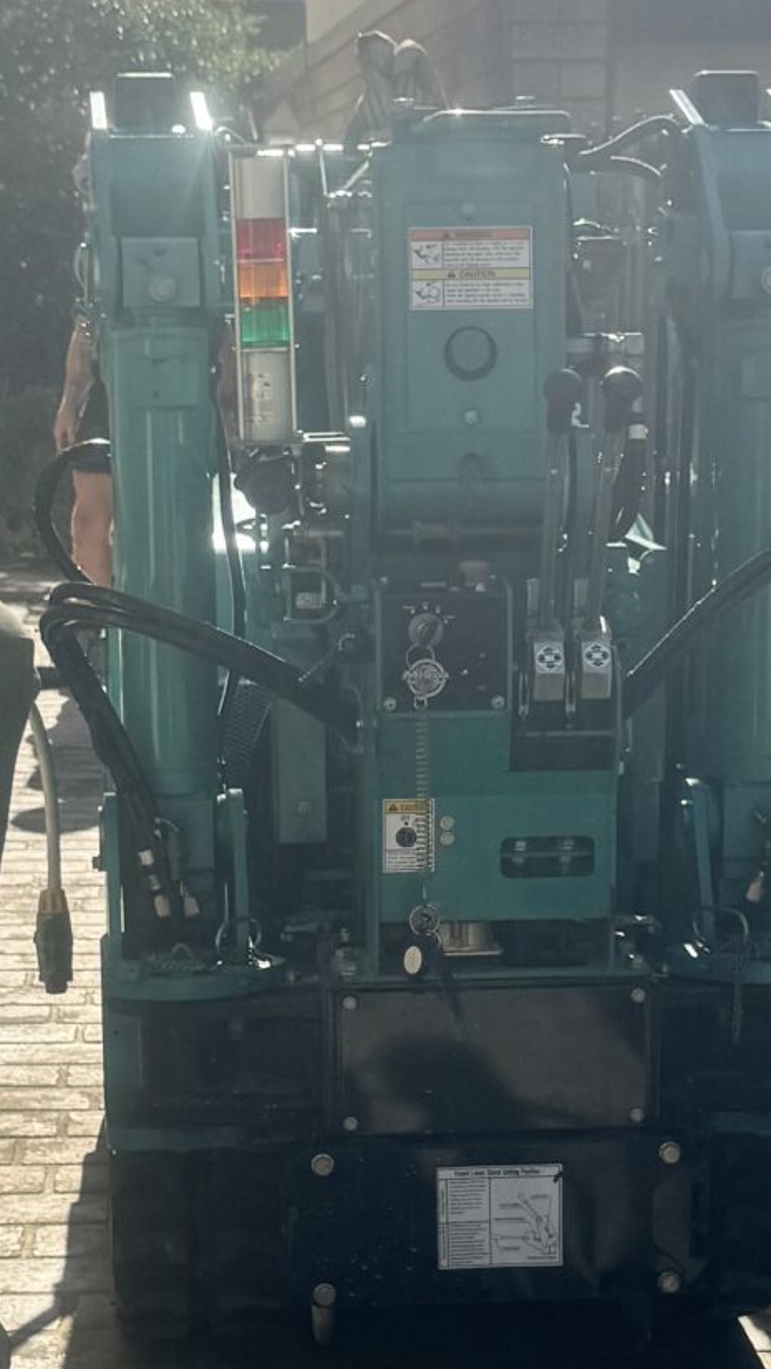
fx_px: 2942
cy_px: 931
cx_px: 310
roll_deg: +0.1
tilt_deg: -12.1
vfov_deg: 26.0
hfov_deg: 14.9
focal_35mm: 81
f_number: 1.78
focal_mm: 6.76
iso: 80
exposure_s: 1/5348
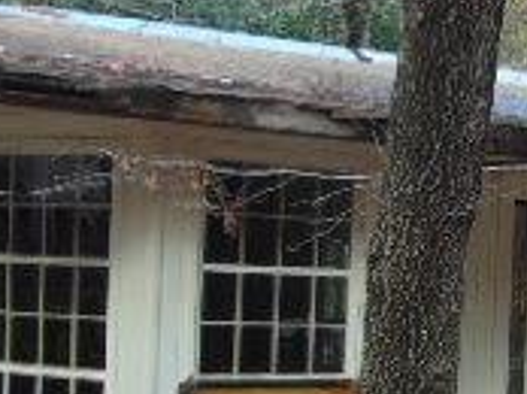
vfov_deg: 15.9
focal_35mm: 92
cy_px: 303
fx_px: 1399
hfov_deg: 20.8
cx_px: 485
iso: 80
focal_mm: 4.5
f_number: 3
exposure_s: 1/50
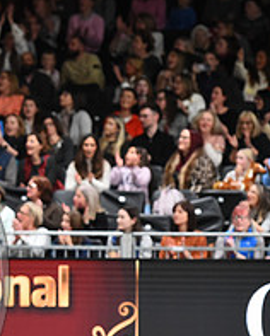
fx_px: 3710
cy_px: 254
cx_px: -186
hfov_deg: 4.1
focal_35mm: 372
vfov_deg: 5.2
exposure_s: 1/800
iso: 5000
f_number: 4
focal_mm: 135
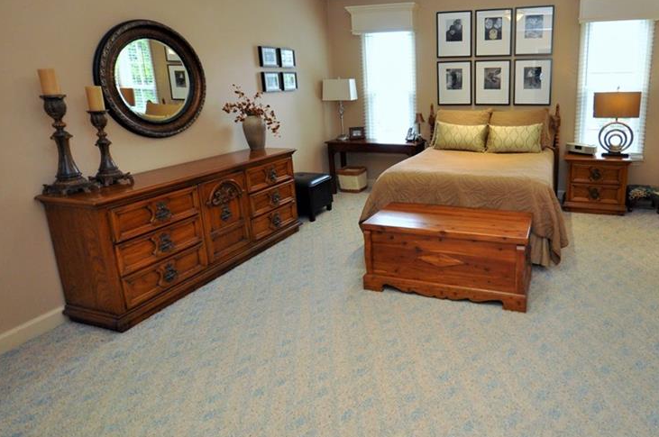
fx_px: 384
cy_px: 158
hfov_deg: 79.1
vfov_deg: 58.4
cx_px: 430
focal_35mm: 21
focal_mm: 10
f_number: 4
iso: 800
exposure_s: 1/60
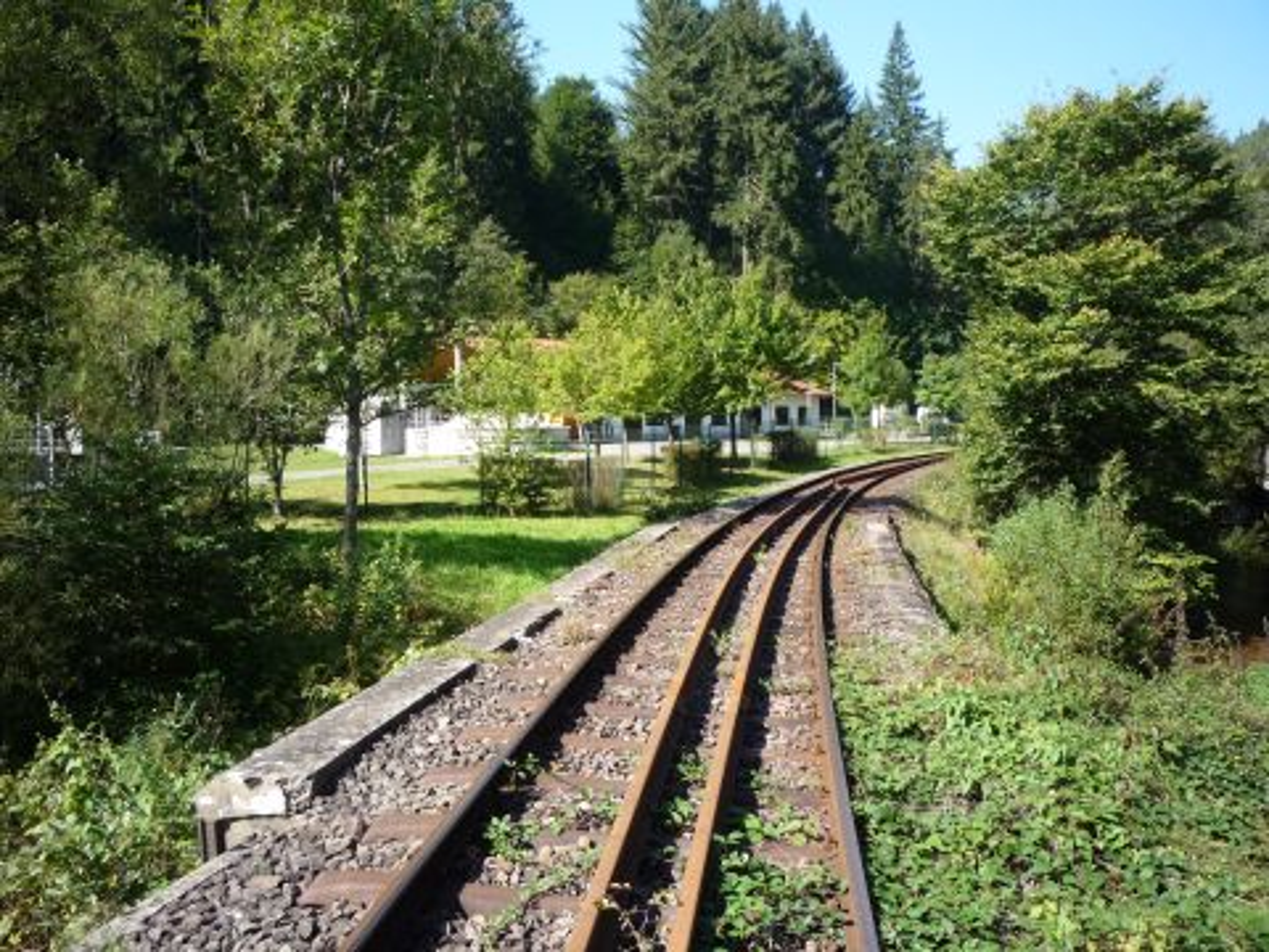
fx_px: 1173
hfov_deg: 56.8
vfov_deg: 44.2
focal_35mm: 32
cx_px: 634
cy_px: 476
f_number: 4
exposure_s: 1/250
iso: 100
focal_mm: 5.2
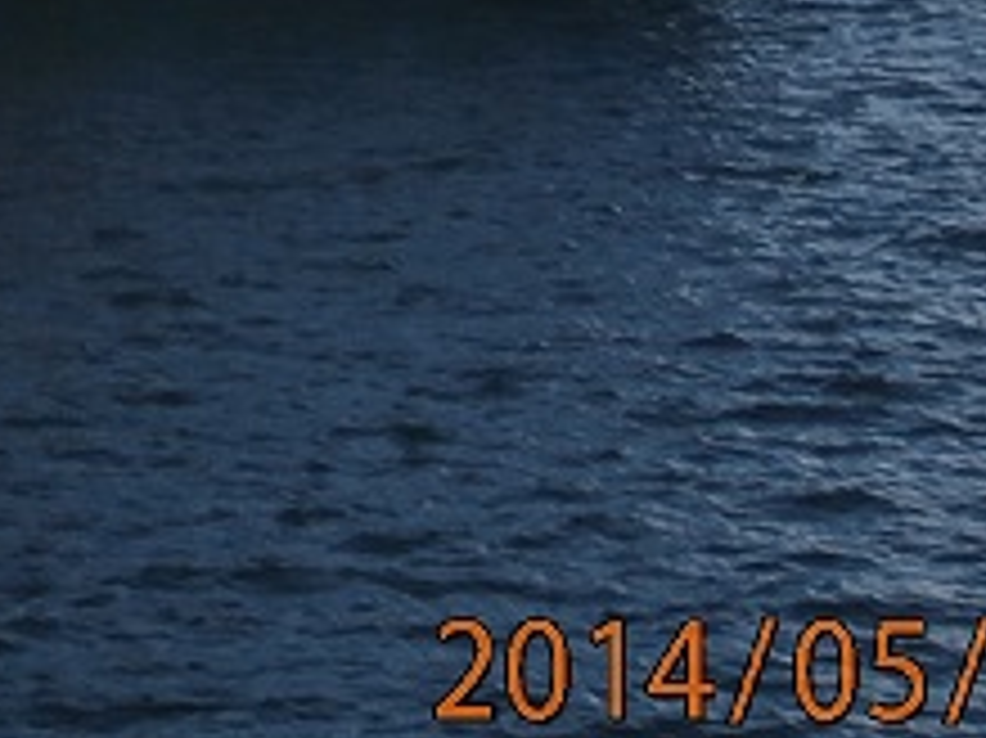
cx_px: -887
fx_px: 5067
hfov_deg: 10.4
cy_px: -698
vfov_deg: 8.0
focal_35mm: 178
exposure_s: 1/640
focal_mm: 6.67
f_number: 3.9
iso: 100
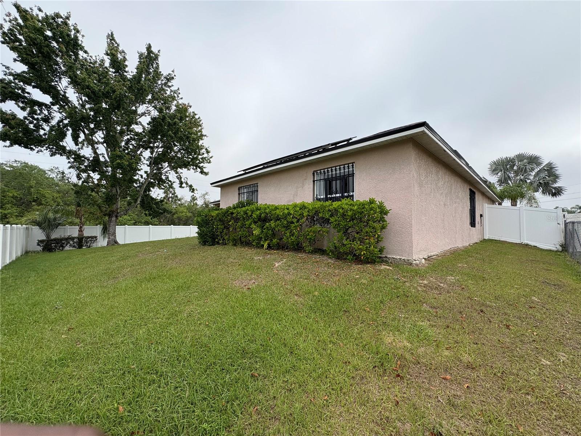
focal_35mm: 14
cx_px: 290
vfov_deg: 85.7
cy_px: 218
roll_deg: -0.4
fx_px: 235
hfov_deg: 102.1
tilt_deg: +1.7
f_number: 2.2
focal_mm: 2.22
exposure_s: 1/879
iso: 50
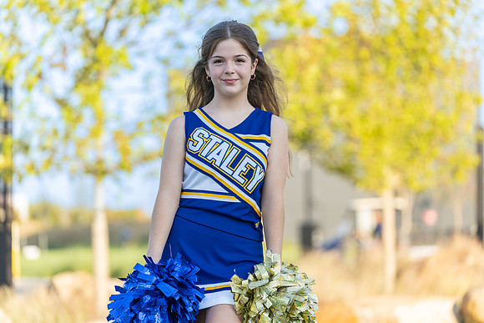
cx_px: 242
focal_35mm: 131
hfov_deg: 15.6
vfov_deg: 10.4
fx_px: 1766
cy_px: 162
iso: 100
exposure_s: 1/400
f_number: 3.2
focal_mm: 128
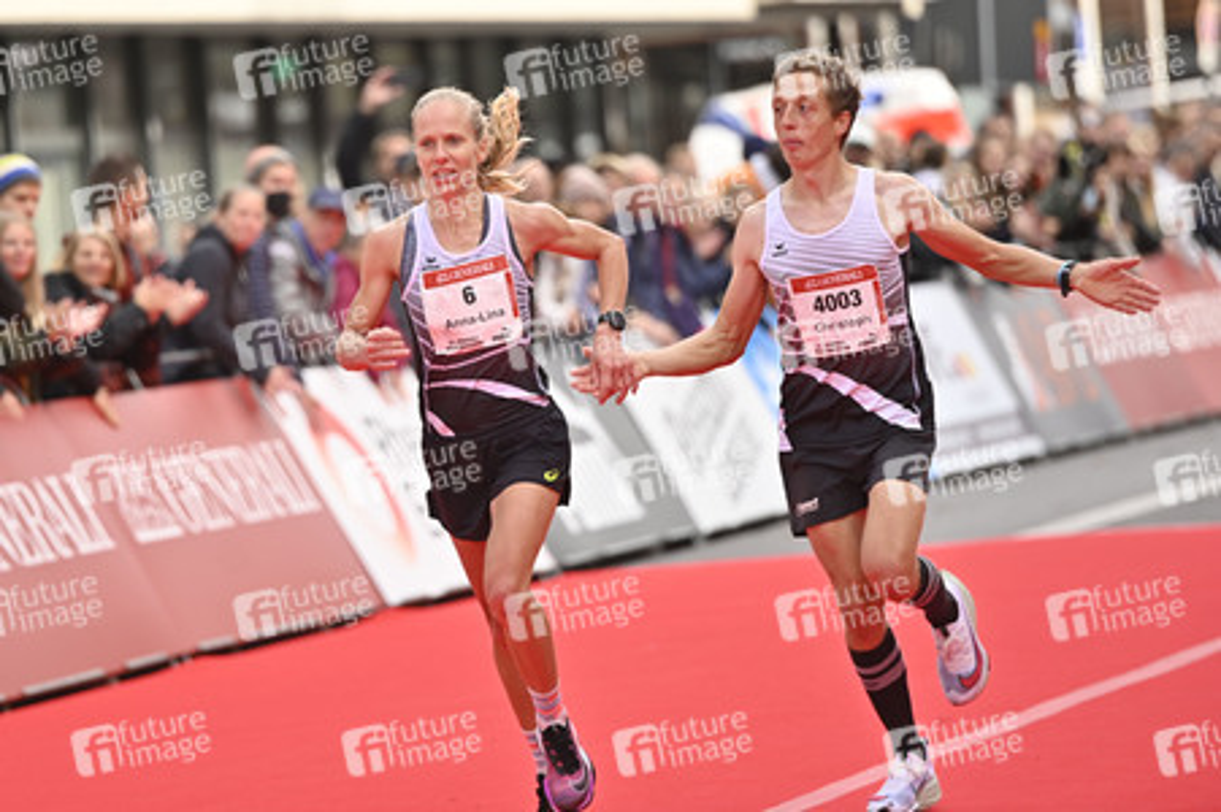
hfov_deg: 10.3
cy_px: 406
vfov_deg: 6.9
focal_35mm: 200
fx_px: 6778
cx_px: 610
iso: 200
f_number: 2.8
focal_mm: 200
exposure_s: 1/800
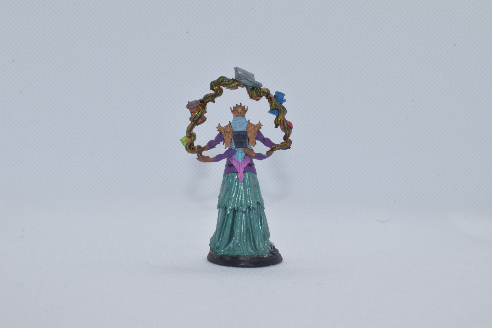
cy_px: 164
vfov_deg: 25.1
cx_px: 246
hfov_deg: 36.9
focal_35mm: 54
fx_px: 738
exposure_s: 1/125
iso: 800
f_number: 20
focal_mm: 36
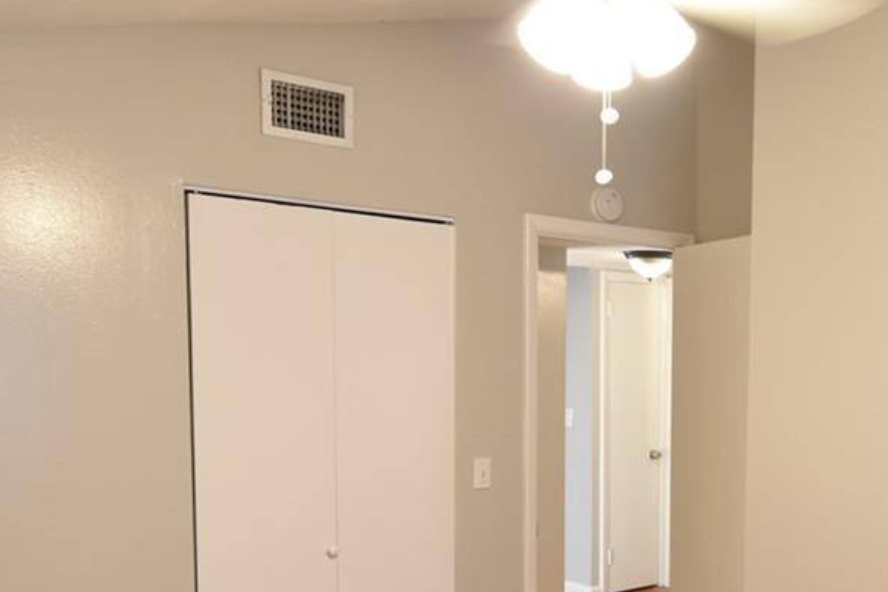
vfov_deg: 32.1
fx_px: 1011
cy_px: 439
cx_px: 700
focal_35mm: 41
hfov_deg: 45.2
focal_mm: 10
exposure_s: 1/30
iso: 800
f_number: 3.5
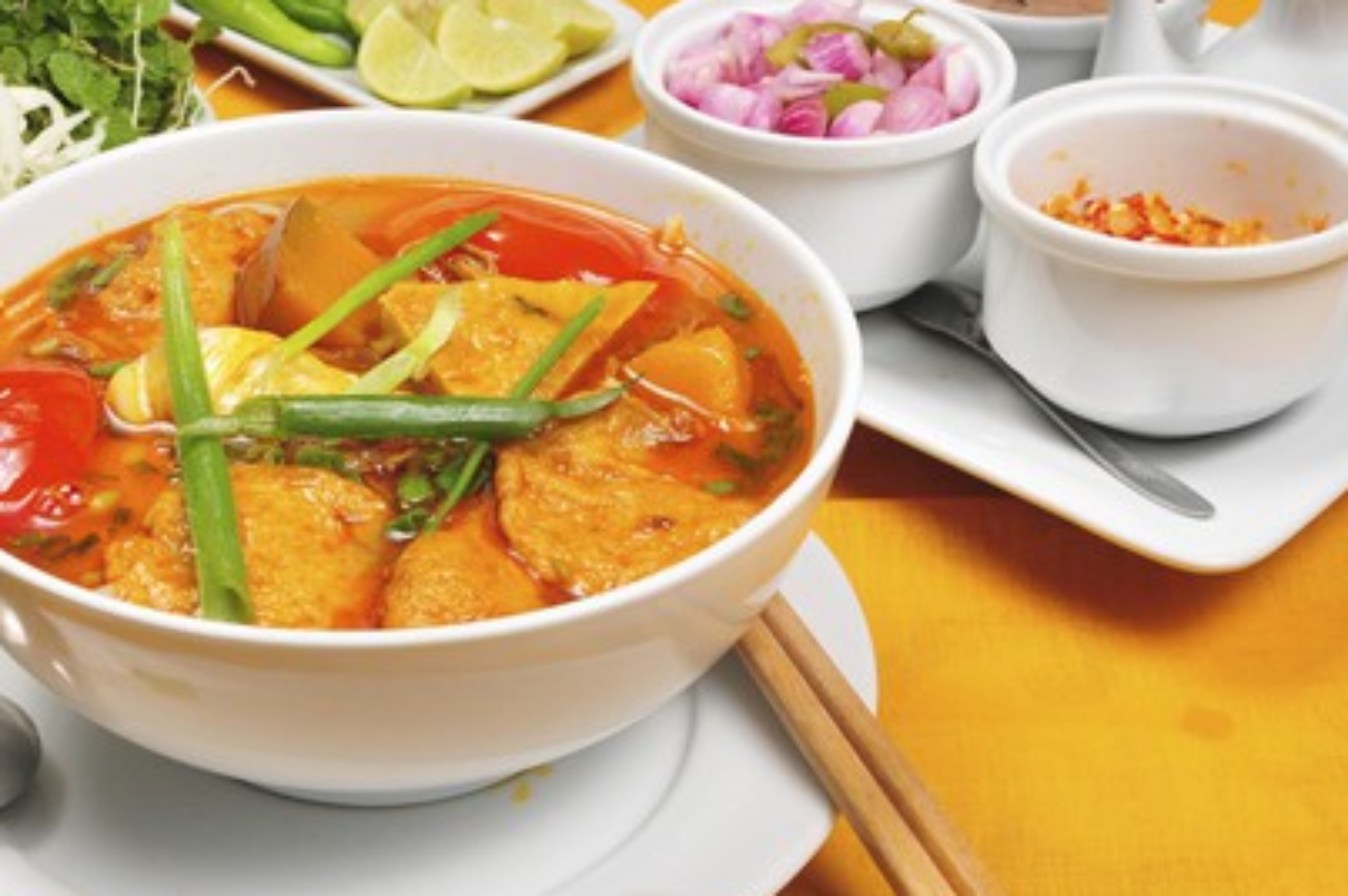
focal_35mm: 81
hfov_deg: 24.9
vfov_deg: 16.8
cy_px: 577
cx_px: 391
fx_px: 3030
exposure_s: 1/125
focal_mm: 34
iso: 400
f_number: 11
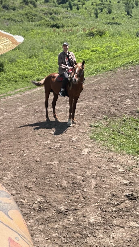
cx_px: -10
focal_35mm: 55
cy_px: 109
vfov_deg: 37.8
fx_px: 360
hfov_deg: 20.9
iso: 25
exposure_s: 1/450
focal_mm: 2.69
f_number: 1.9
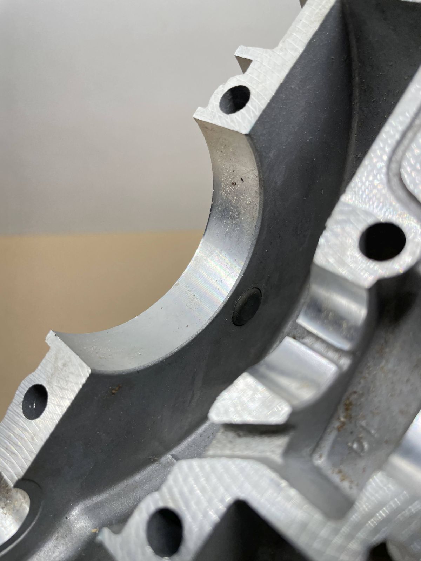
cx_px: 210
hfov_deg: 53.1
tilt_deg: -62.0
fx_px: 422
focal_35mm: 26
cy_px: 280
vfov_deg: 67.3
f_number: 1.6
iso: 32
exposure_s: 1/120
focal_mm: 4.2
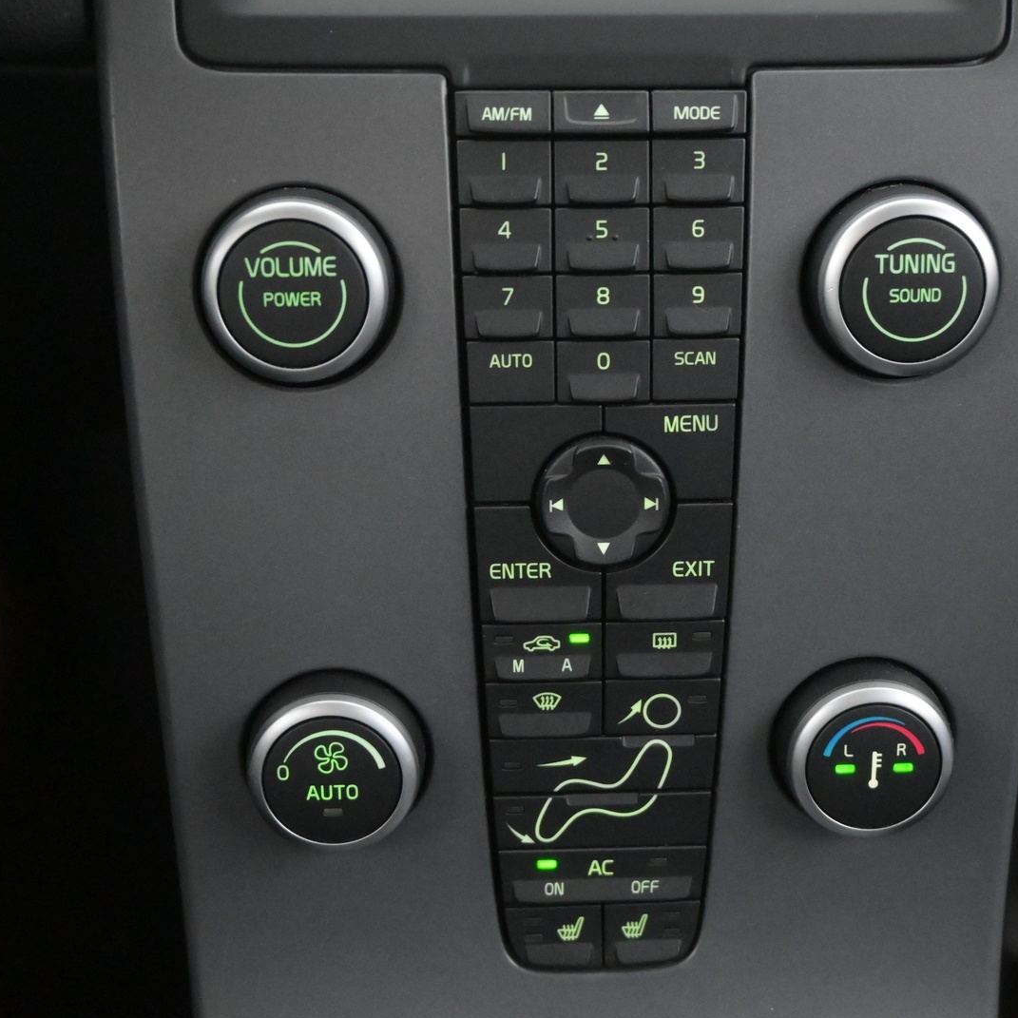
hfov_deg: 31.6
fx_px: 1797
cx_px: 595
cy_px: 508
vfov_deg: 31.6
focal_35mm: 54
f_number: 4.5
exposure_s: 1/50
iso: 8000
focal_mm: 28
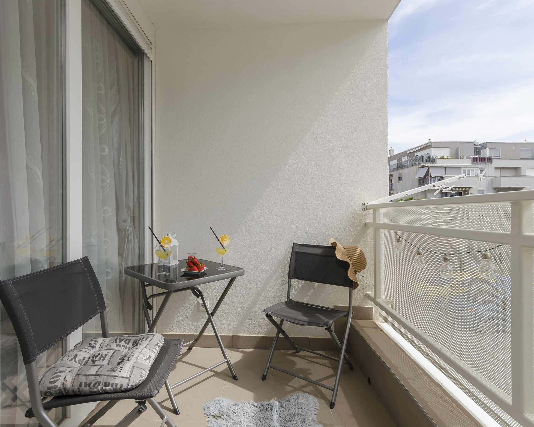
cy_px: 213
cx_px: 246
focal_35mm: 17
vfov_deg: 77.0
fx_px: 269
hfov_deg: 89.5
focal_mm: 10
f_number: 8
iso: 100
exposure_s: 1/200
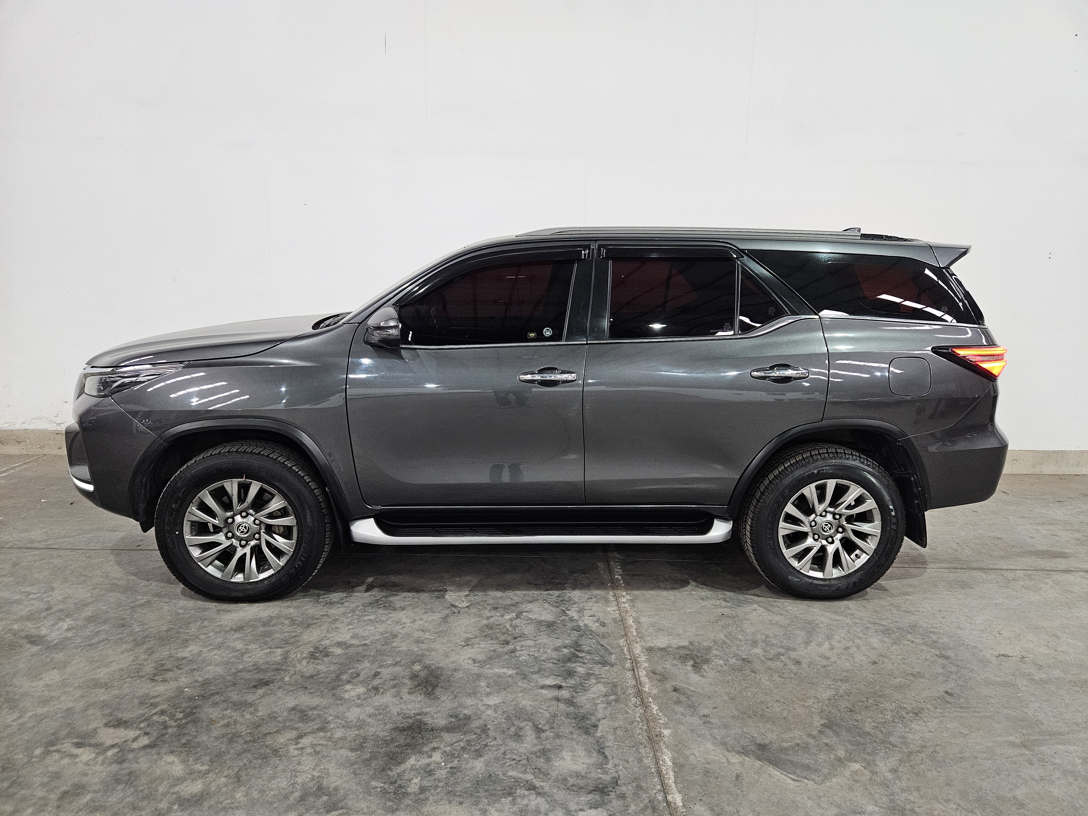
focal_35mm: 23
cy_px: 408
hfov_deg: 73.9
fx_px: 723
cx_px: 544
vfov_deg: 58.9
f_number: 1.8
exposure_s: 1/100
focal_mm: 5.4
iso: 640
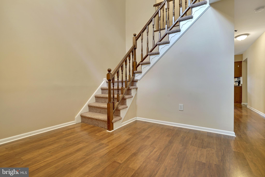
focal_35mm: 16
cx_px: 132
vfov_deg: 73.7
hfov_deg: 96.7
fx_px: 118
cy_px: 88
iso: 100
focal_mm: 16
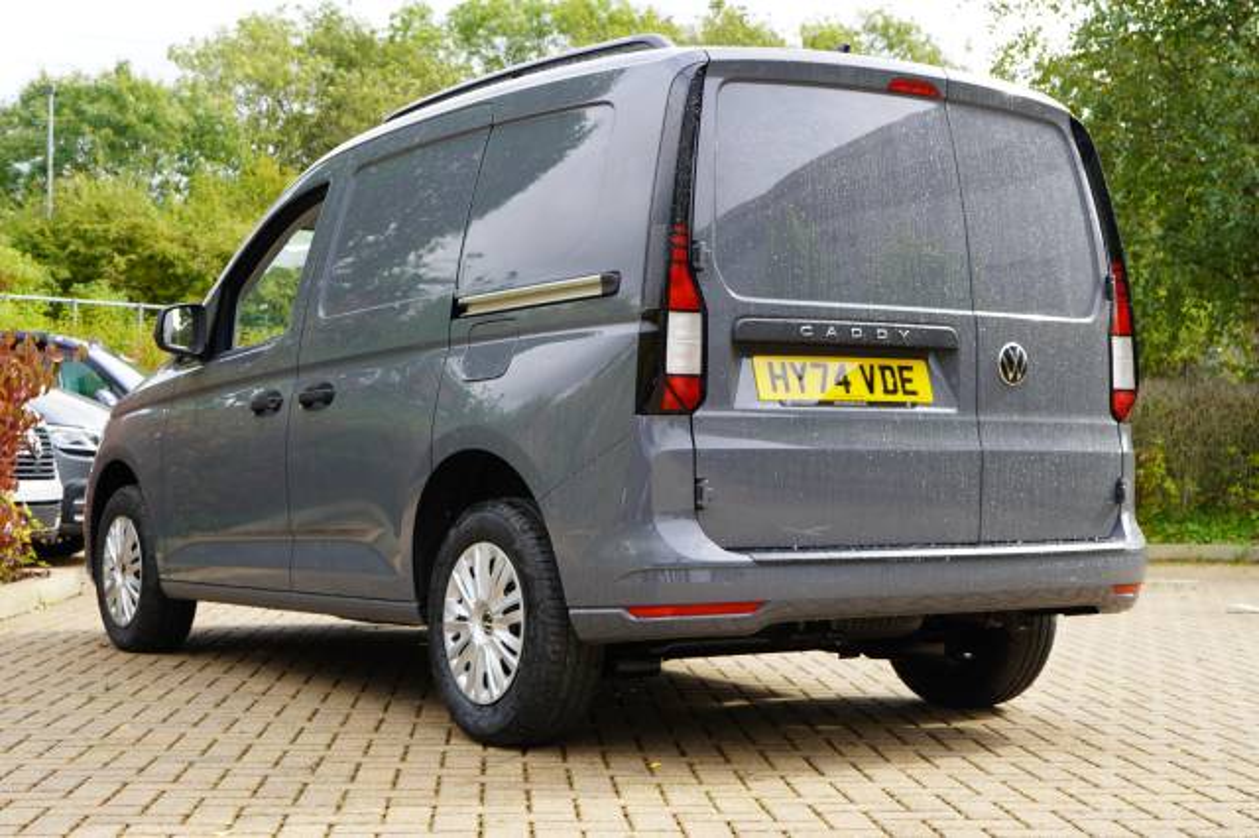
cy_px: 419
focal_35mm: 52
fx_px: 1835
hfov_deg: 37.9
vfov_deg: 25.7
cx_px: 630
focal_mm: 35
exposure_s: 1/100
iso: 100
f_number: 6.3
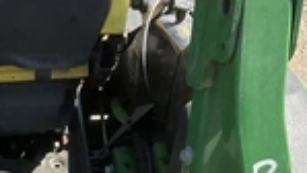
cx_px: -12
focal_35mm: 85
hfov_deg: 23.7
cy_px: 282
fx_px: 692
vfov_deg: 13.2
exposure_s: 1/580
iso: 25
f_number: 1.8
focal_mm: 3
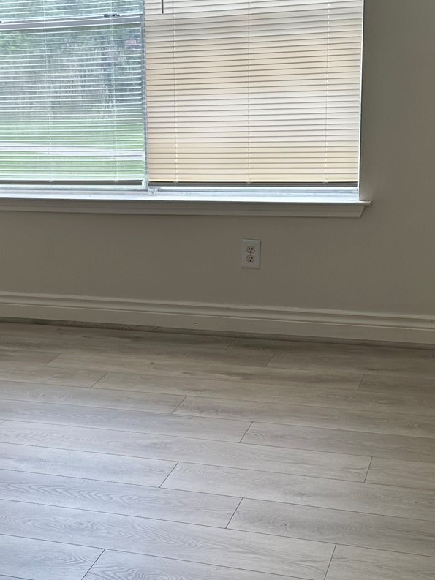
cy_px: 266
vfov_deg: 31.2
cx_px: 87
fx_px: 1039
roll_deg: +2.1
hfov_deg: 23.3
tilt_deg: -11.5
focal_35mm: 62
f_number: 1.78
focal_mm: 6.86
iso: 64
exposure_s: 1/225
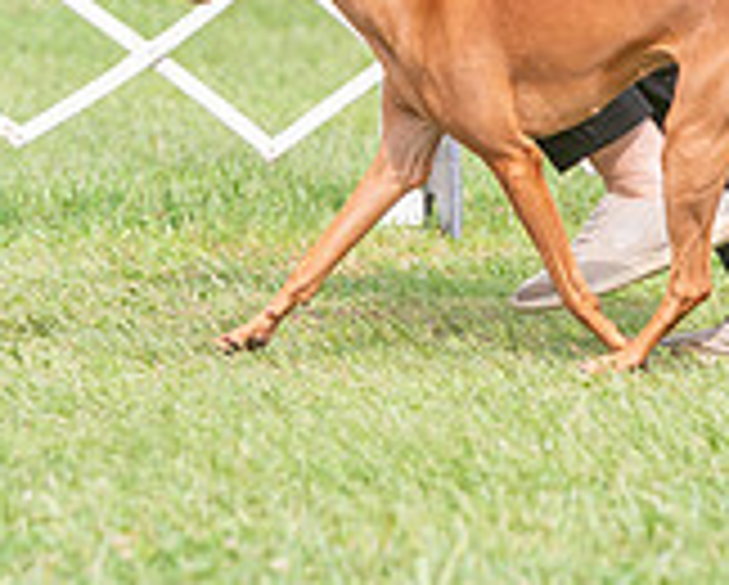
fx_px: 12983
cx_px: 542
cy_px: -184
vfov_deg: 2.6
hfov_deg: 3.2
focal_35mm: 601
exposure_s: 1/1250
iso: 320
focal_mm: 154
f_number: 4
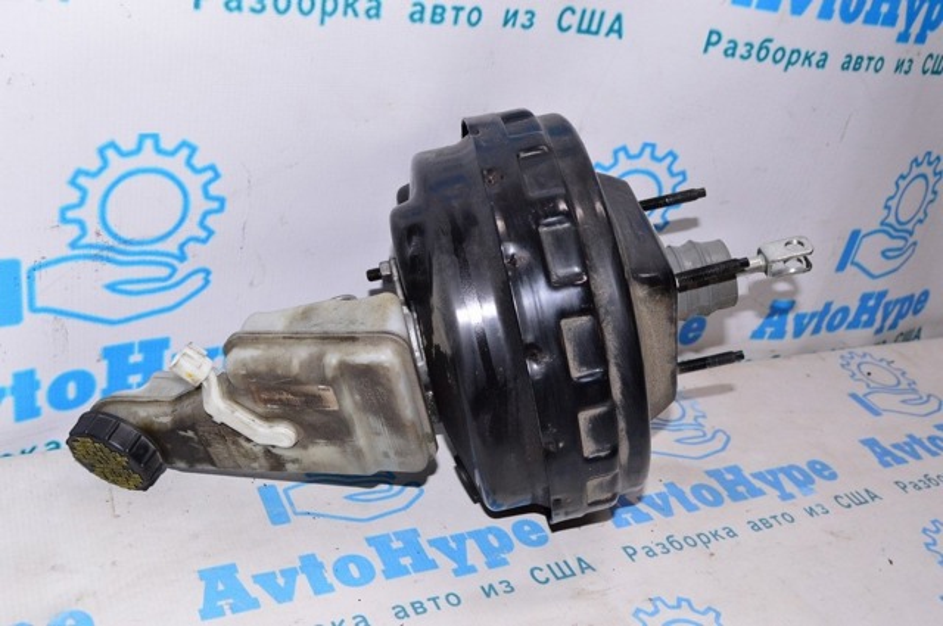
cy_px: 313
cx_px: 472
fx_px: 942
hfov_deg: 53.2
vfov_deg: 36.8
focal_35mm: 36
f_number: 8
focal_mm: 24
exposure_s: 1/200
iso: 1600
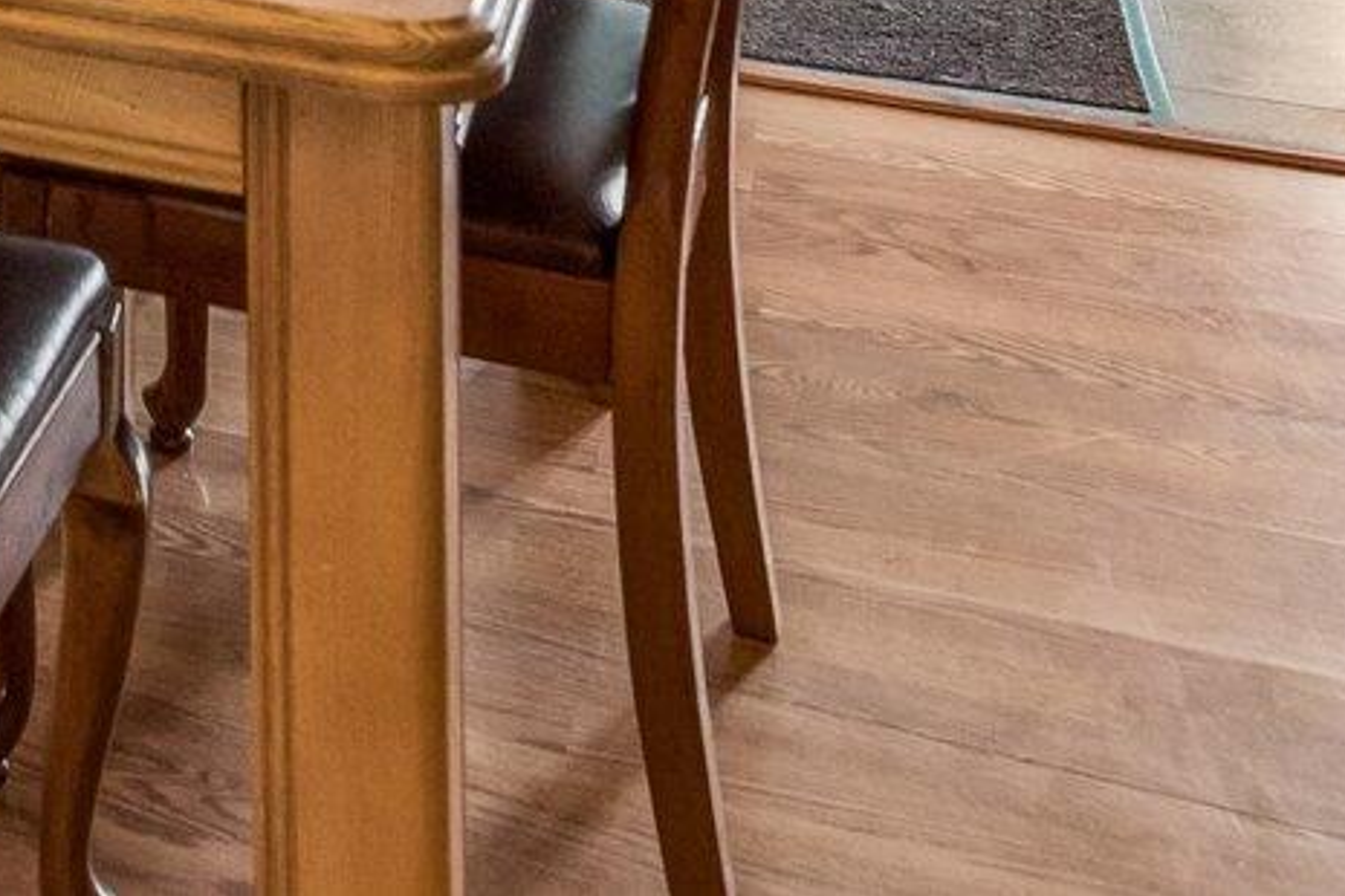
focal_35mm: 66
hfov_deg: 26.3
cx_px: -367
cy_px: -1074
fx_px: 2466
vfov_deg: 15.1
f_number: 7.1
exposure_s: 1/20
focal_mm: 15
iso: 1000
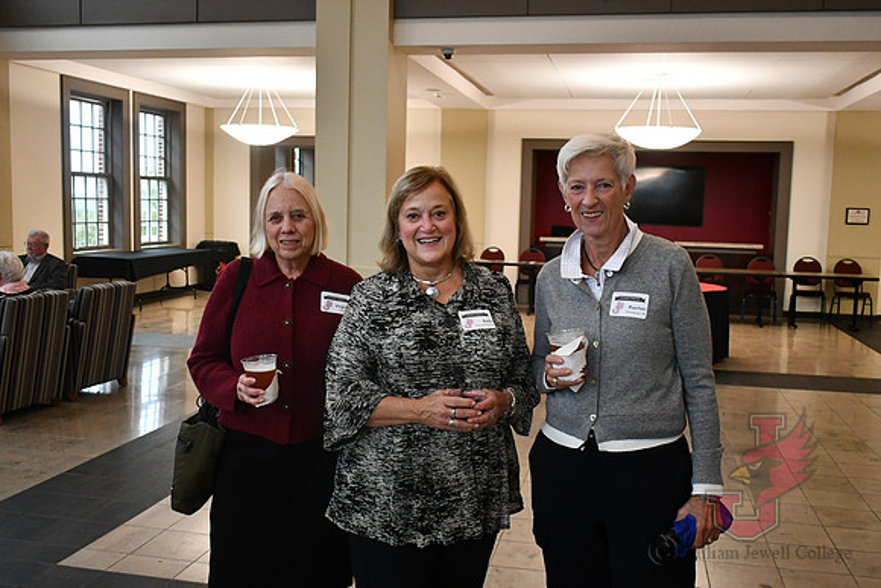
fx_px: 881
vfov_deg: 36.9
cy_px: 294
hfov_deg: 53.1
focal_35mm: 36
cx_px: 440
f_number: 3.5
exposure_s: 1/125
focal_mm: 18
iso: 1800
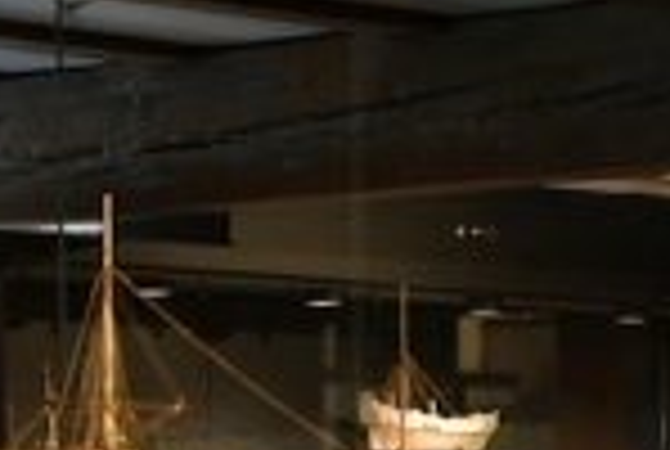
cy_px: 562
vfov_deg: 7.1
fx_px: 3599
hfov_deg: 10.4
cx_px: 823
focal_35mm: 193
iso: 2000
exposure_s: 1/30
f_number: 3.8
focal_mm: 24
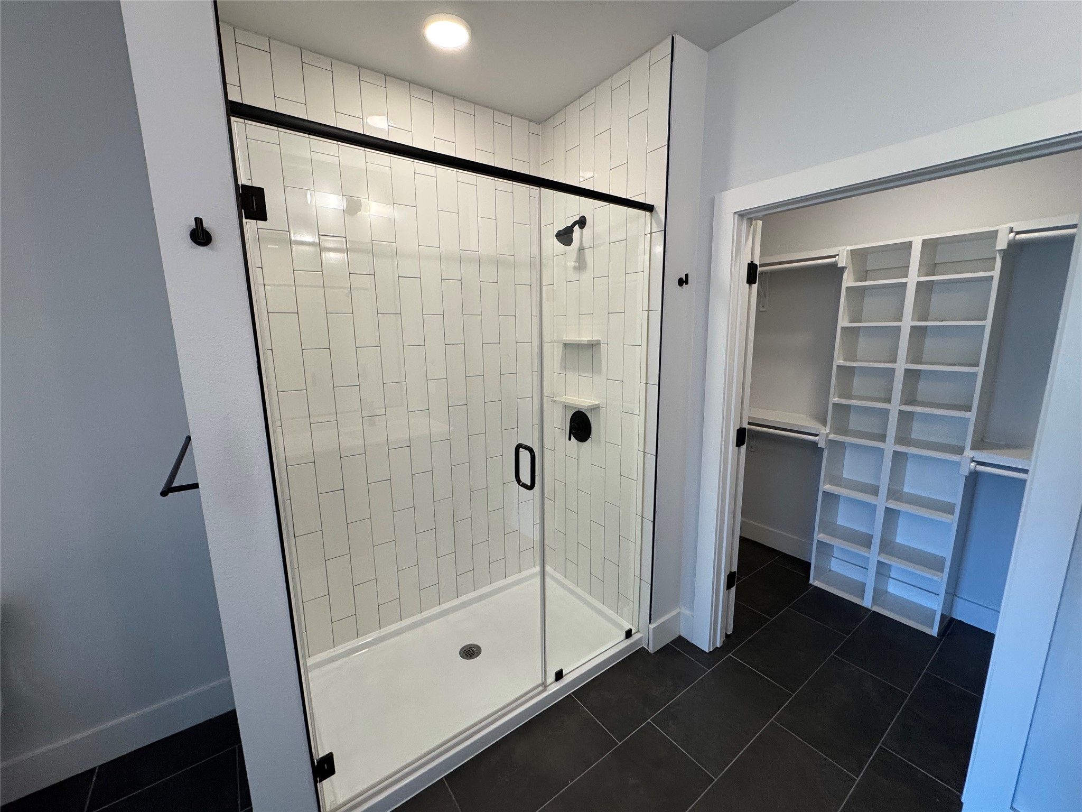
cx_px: 541
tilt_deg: -10.8
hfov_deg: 102.1
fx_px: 438
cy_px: 406
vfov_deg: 85.7
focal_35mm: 14
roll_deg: -0.2
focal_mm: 2.22
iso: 200
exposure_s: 1/120
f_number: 2.2
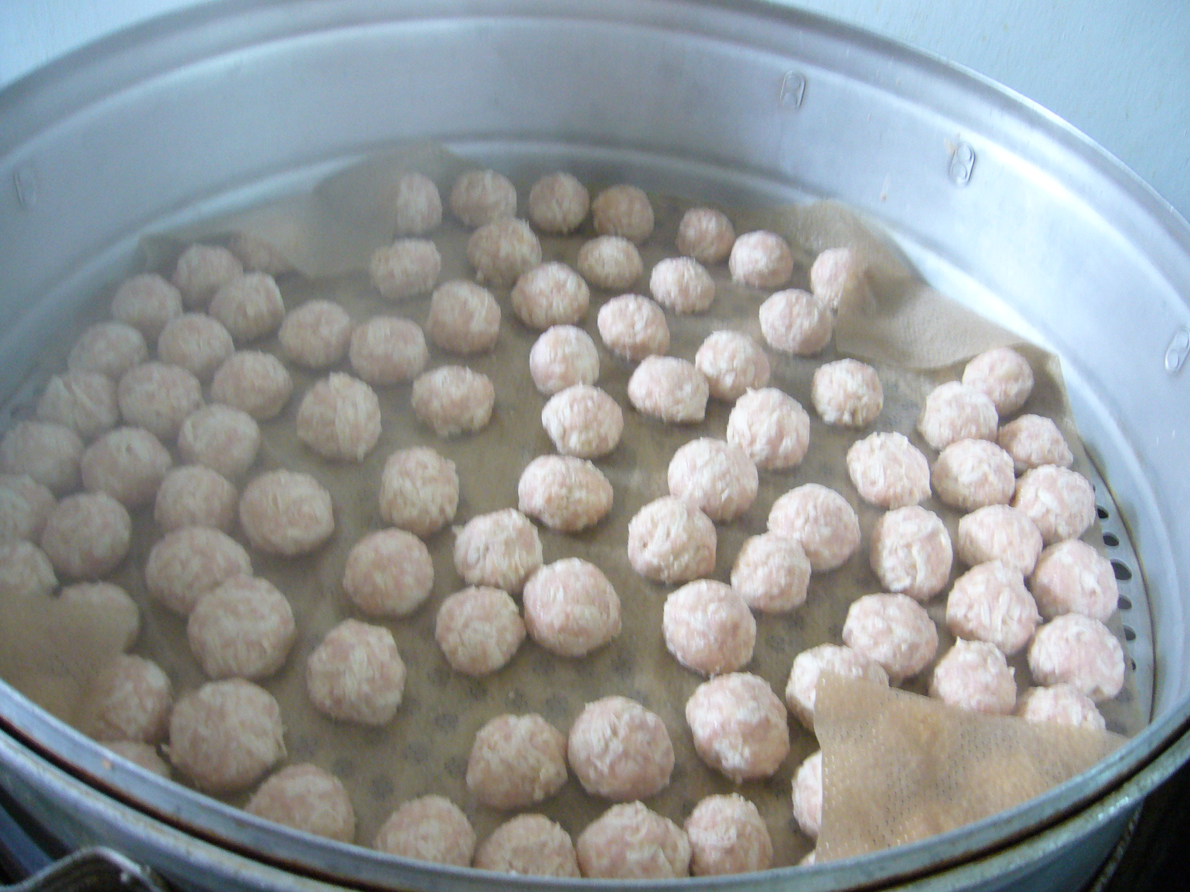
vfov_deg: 40.7
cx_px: 595
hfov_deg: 52.6
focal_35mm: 35
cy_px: 446
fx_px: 1203
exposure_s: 1/8
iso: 200
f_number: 2.8
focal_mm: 5.8
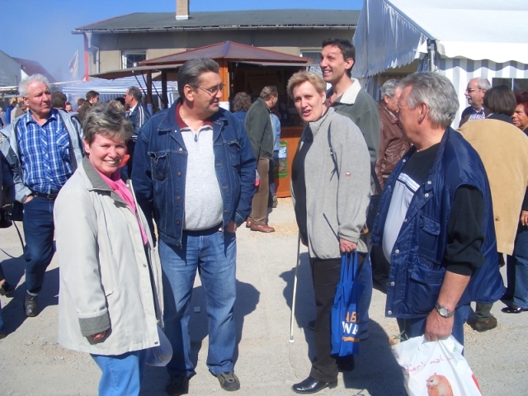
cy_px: 198
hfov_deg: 52.6
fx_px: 534
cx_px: 264
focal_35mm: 35
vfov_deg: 40.7
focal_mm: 5.8
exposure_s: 1/640
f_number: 4.3
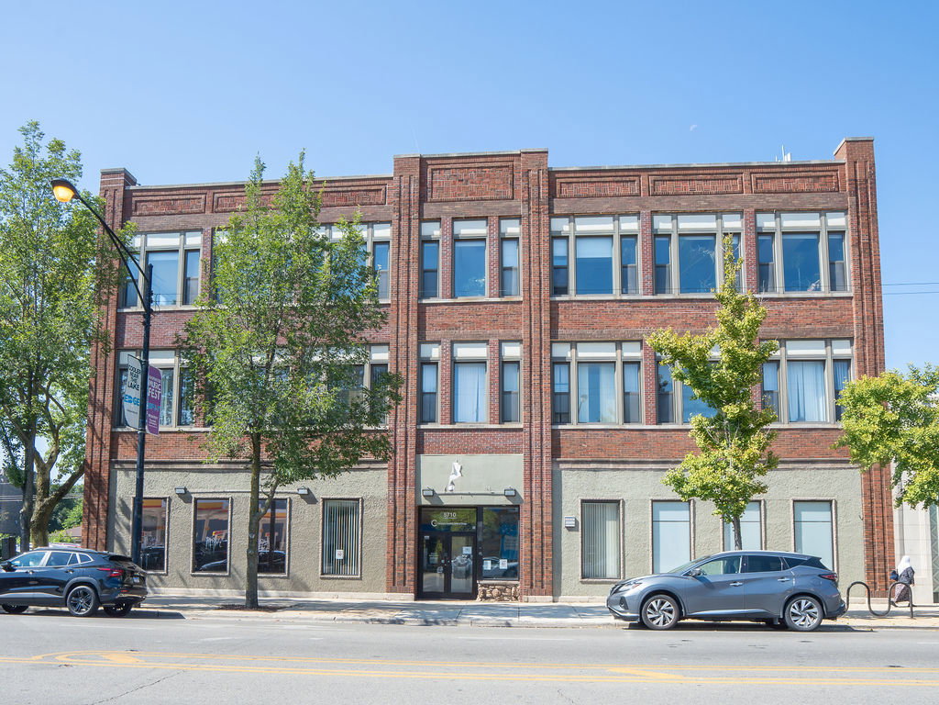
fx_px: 737
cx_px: 432
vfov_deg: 50.1
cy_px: 478
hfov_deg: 64.9
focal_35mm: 27
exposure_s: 1/250
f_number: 14
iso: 800
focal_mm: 16
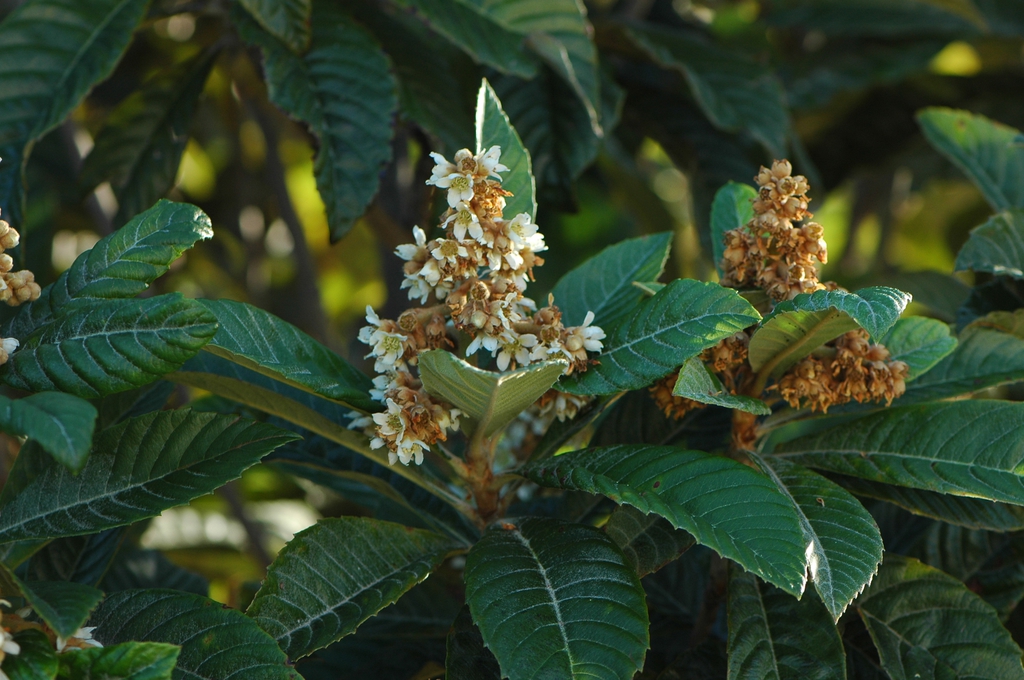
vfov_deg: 8.7
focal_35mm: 158
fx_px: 4474
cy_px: 340
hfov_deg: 13.1
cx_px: 512
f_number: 5
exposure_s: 1/160
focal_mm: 105
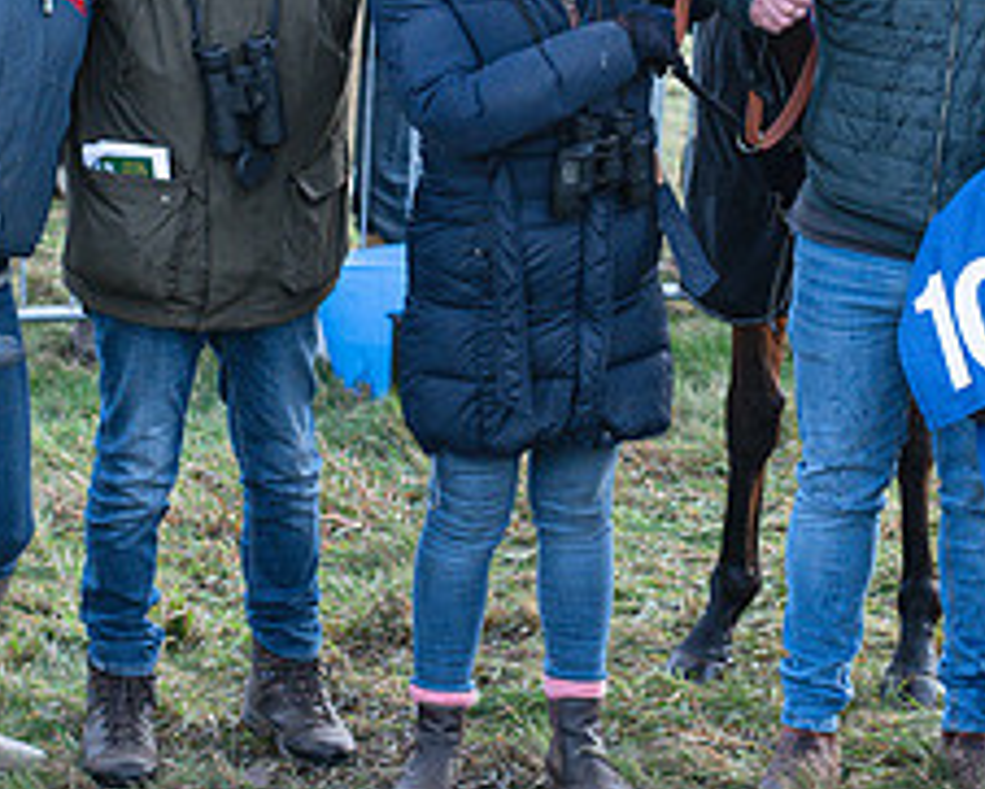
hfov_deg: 13.7
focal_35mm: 140
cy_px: 201
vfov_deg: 11.0
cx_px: 635
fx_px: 4083
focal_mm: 50
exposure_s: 1/640
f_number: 4
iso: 640
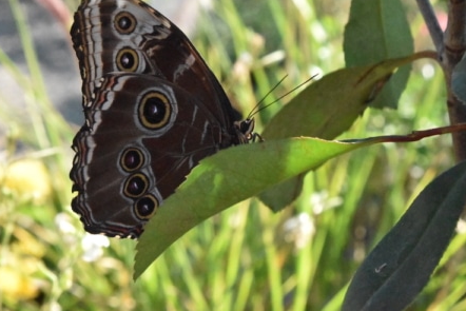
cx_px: 200
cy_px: 109
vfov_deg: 9.0
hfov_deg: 13.4
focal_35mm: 153
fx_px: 1977
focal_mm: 75
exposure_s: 1/3200
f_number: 14
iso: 12800
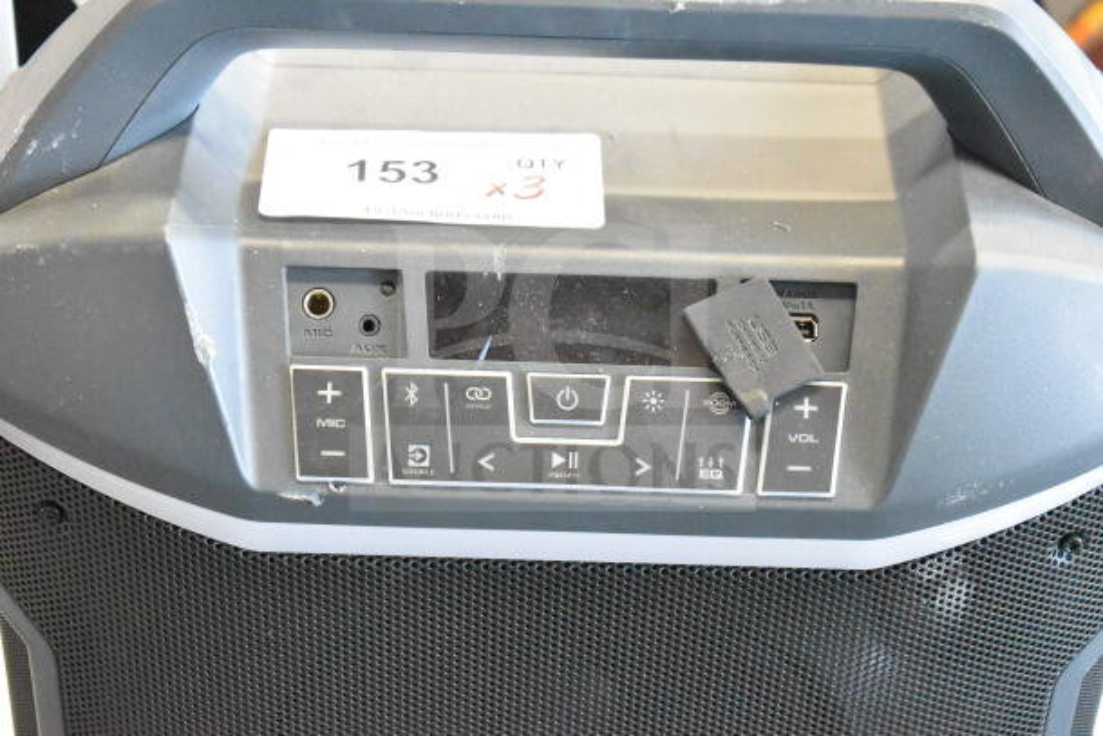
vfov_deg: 16.6
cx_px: 552
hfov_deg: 24.6
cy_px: 368
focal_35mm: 82
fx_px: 2528
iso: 16000
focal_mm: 55
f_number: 5.6
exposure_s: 1/100
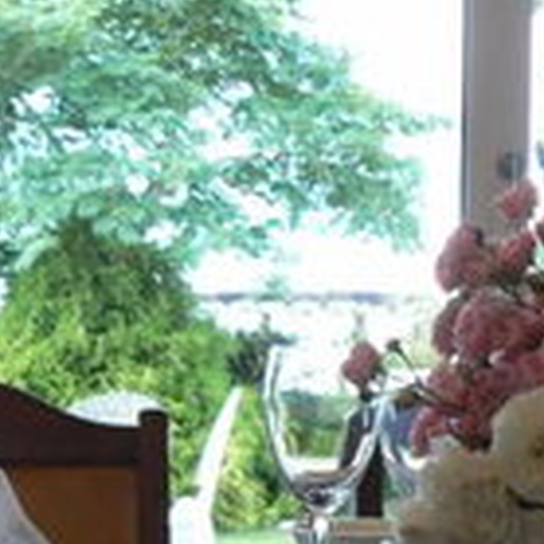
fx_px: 1956
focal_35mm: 110
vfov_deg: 15.2
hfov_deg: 15.7
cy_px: 661
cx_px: 474
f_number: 3.2
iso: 80
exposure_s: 1/50
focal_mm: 6
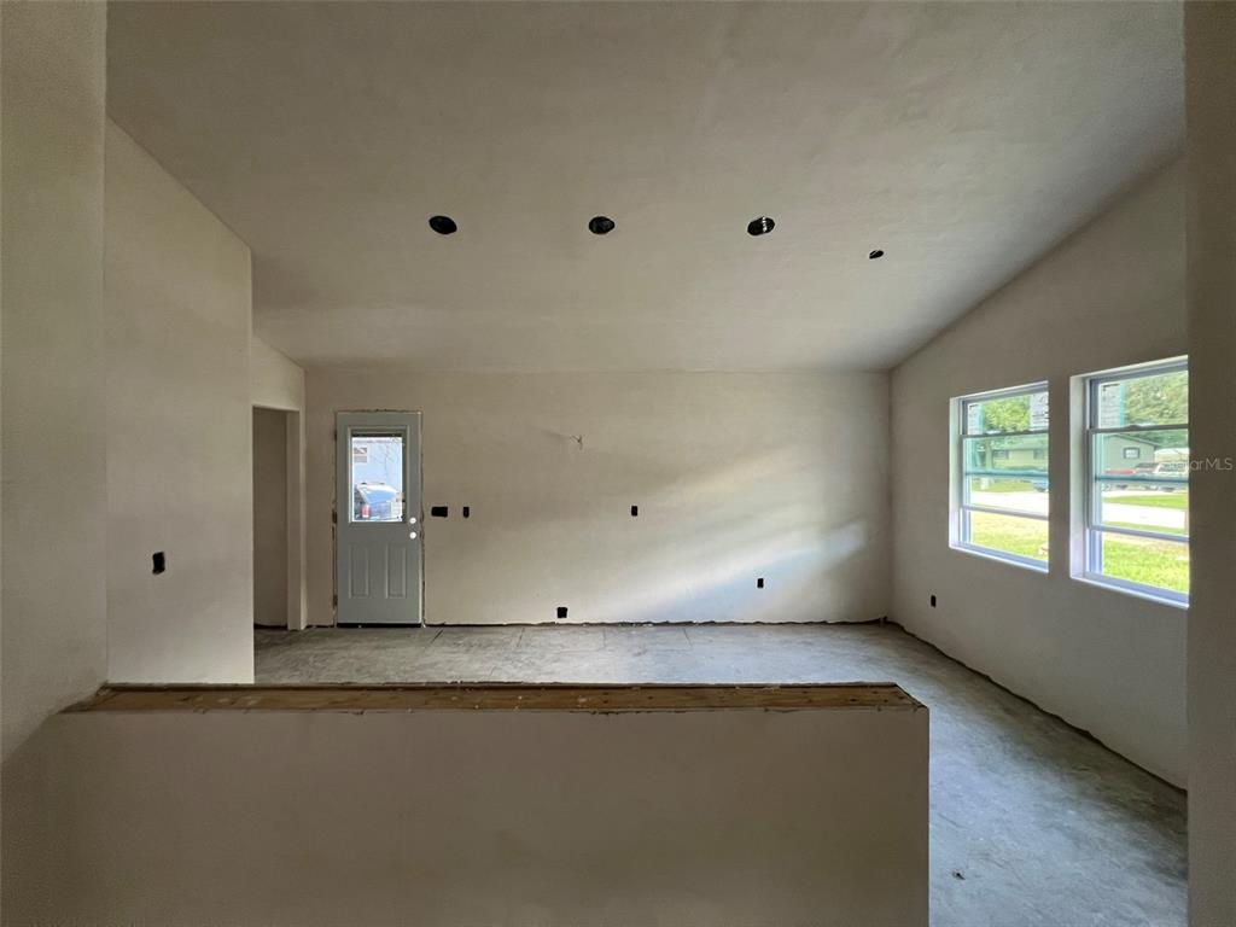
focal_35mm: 13
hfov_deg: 106.2
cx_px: 618
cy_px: 464
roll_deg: +0.3
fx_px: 464
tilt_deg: +0.7
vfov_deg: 89.9
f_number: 1.8
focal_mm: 1.57
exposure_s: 1/99
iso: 200
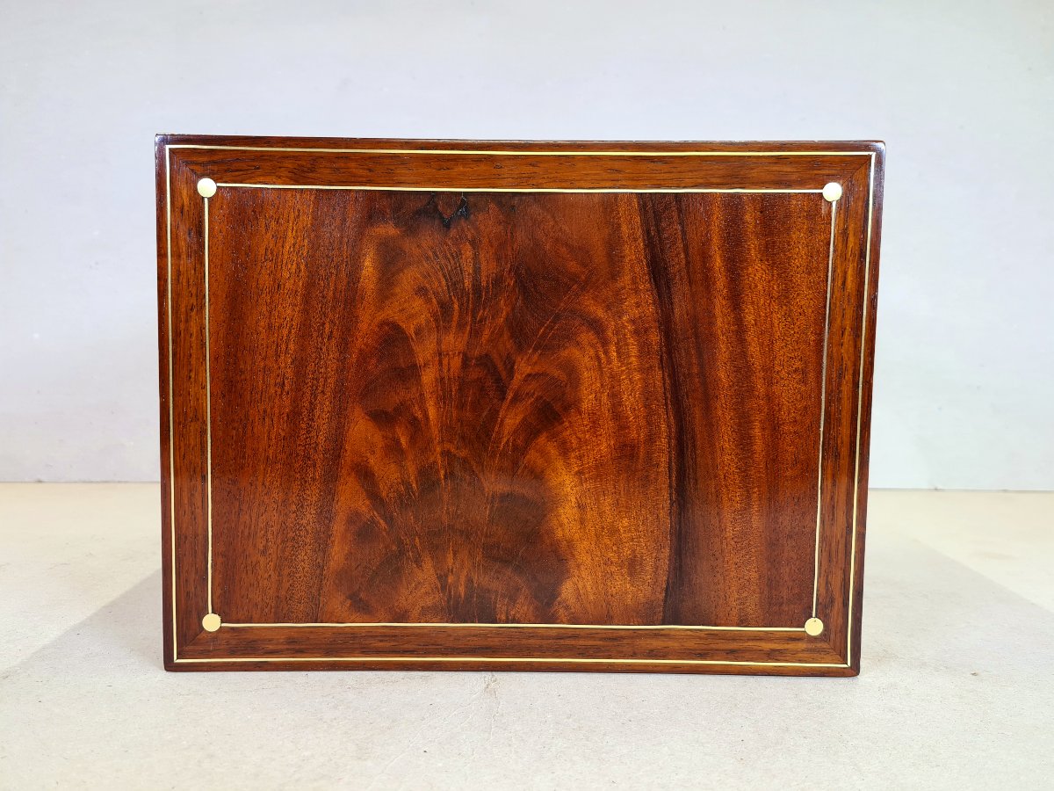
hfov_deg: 67.3
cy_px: 396
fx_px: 792
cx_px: 527
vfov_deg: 53.1
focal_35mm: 26
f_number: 1.8
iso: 100
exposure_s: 1/50
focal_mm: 5.4
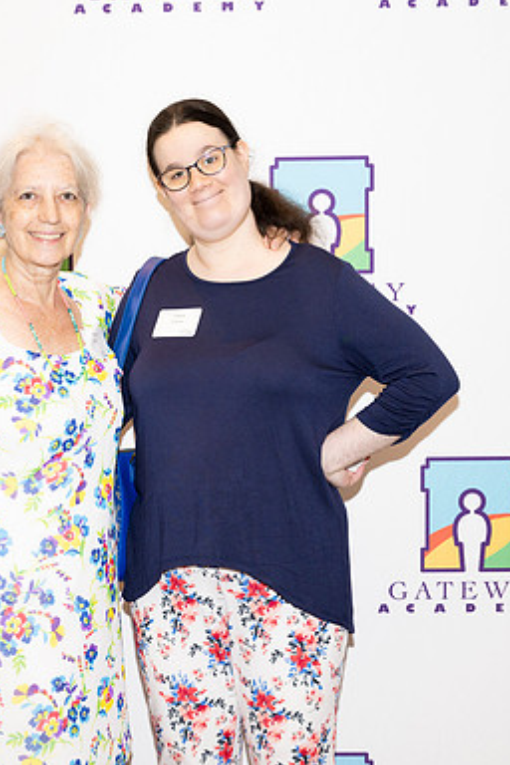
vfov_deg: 24.5
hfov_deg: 16.4
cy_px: 382
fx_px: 1764
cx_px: 171
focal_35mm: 83
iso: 800
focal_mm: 55
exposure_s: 1/160
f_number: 5.6
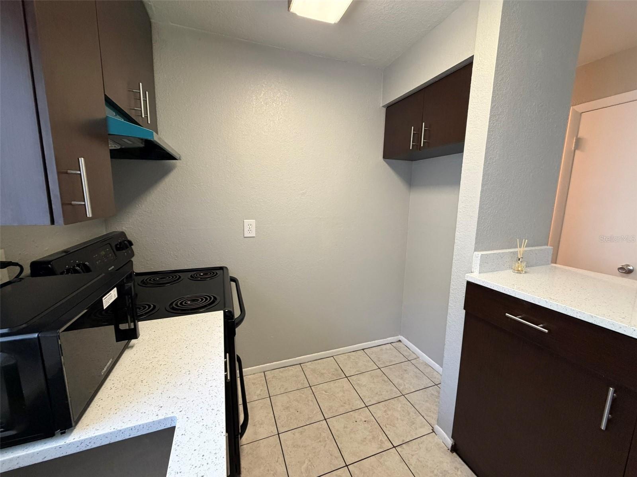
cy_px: 238
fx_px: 258
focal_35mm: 14
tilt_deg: -10.1
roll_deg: -0.3
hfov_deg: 102.1
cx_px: 318
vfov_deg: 85.7
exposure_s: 1/60
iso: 320
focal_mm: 2.22
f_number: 2.2
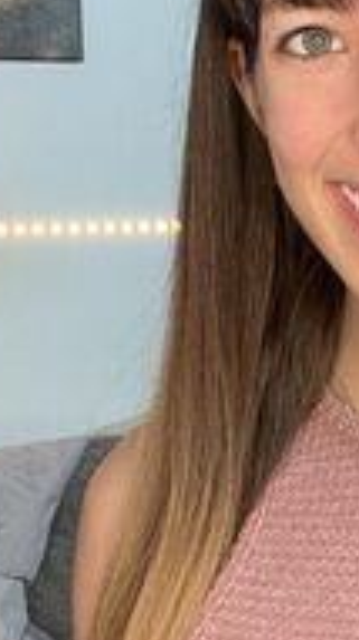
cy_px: 297
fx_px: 1358
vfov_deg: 26.5
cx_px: 483
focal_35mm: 80
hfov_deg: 14.4
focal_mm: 2.71
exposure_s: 1/50
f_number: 2.2
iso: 160
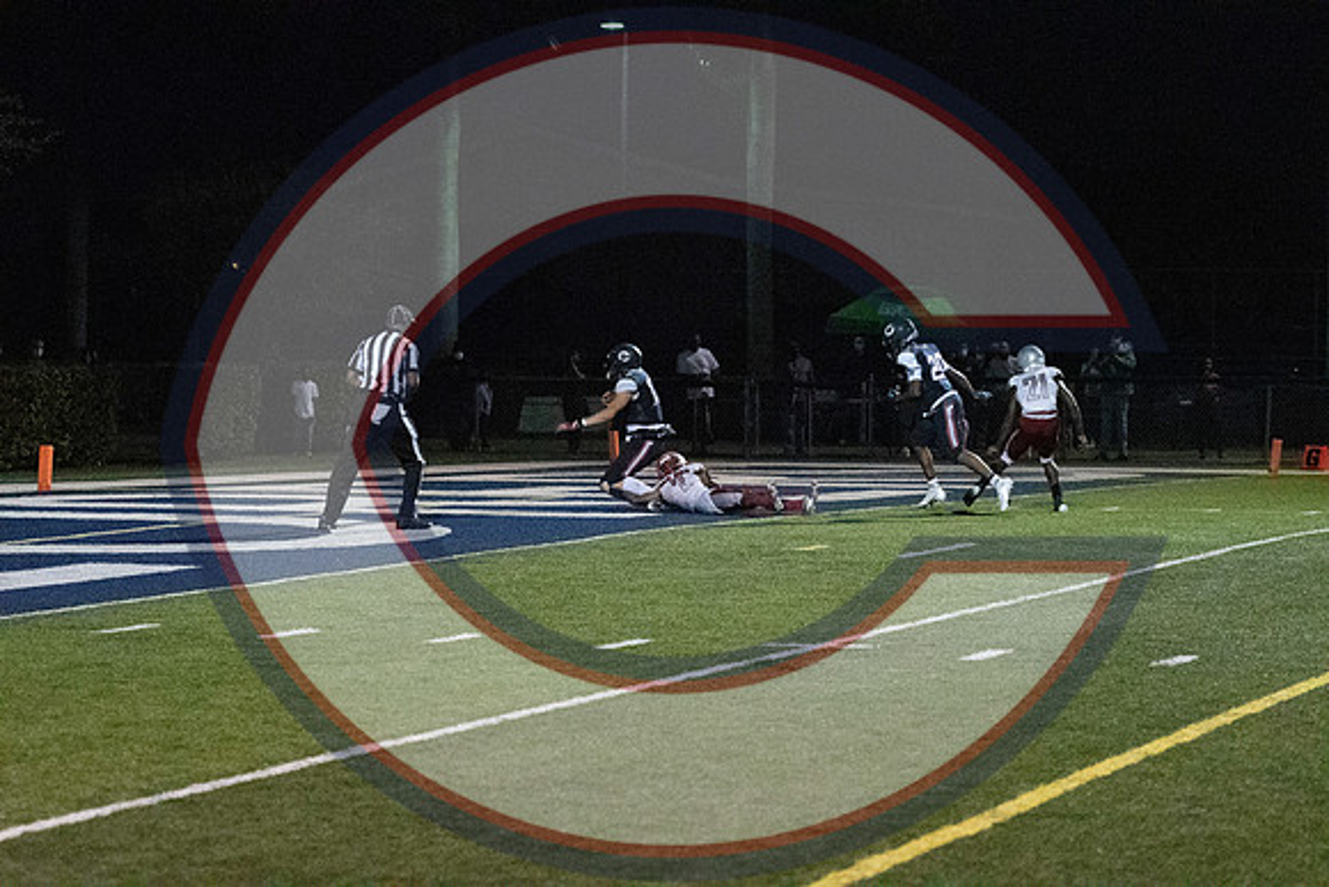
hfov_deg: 19.5
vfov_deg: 13.0
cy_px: 444
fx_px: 3877
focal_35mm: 105
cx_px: 664
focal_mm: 70
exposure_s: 1/3200
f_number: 2.8
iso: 36000
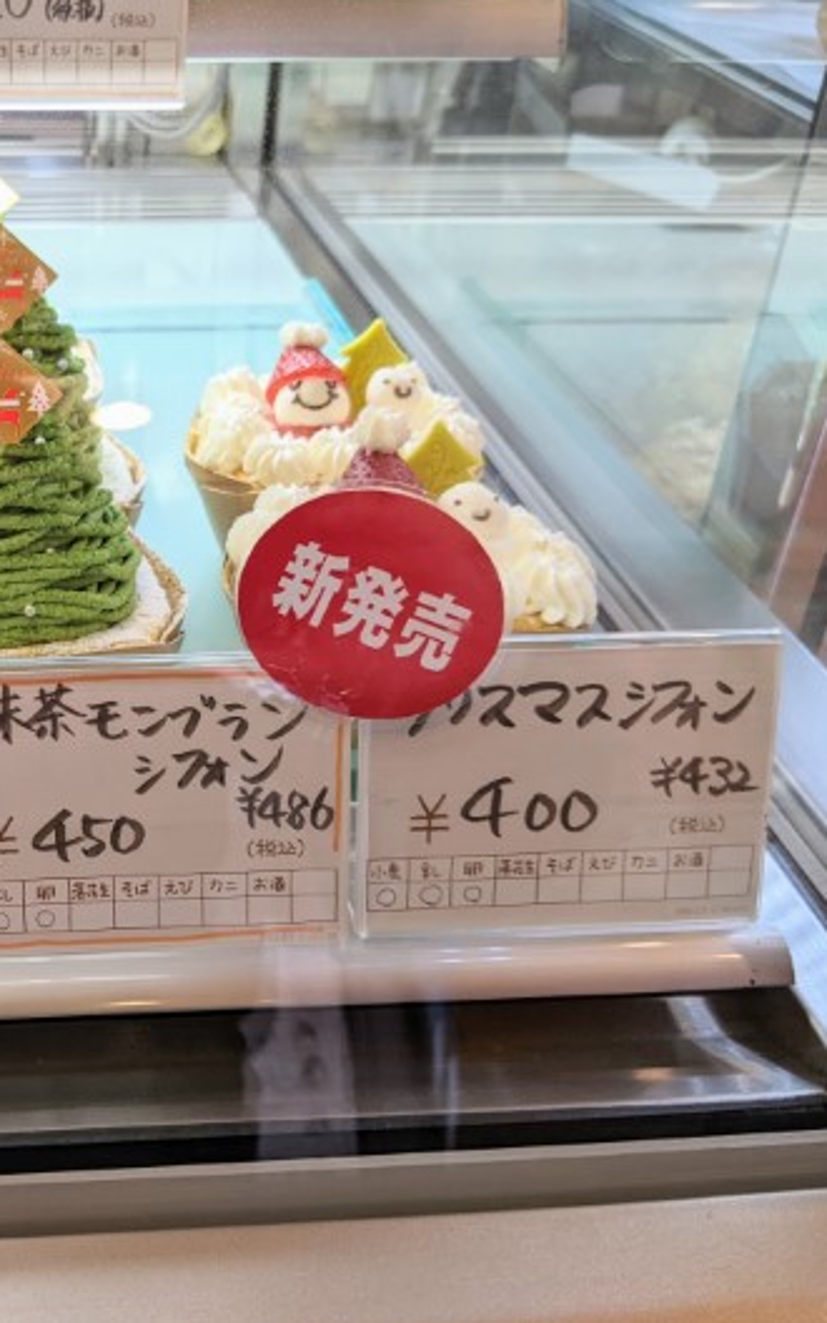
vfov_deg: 50.4
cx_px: 50
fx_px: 1406
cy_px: 667
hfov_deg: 31.0
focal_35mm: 39
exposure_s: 1/120
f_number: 1.8
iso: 59
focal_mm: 4.44
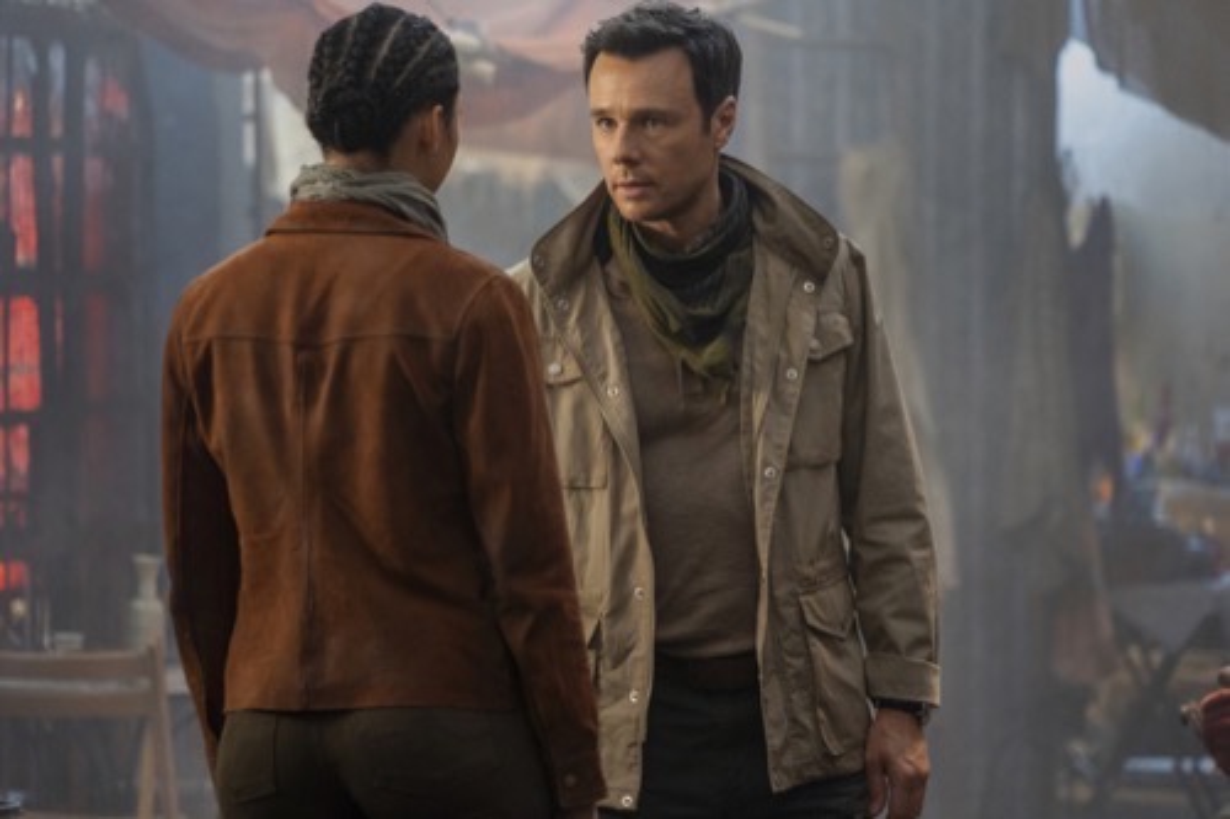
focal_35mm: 240
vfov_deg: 5.7
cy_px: 410
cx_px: 615
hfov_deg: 8.6
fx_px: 8197
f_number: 7.1
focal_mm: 240
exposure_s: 1/125
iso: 3200
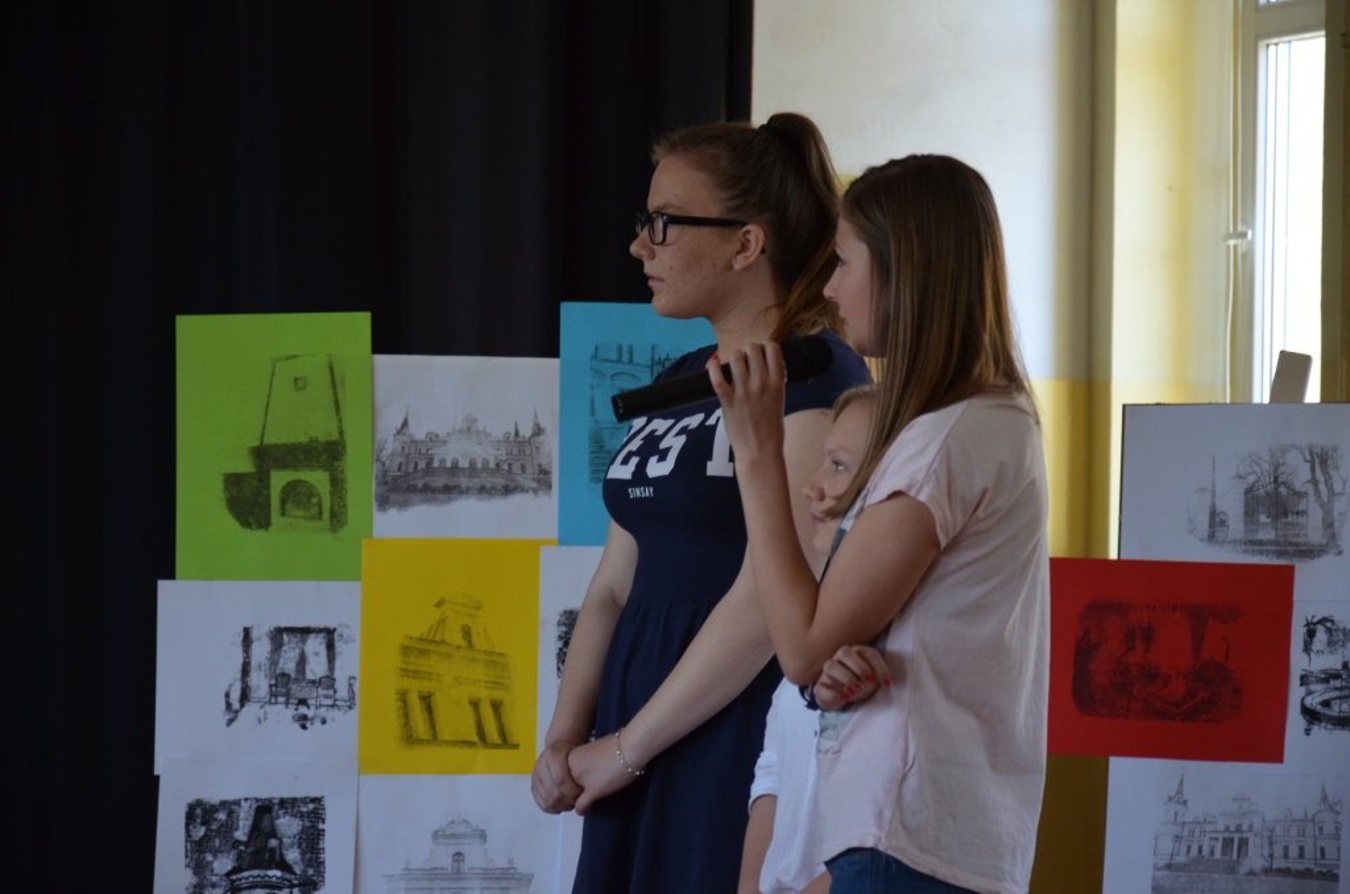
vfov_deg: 9.3
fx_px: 5501
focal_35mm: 147
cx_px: 675
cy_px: 447
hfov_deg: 14.0
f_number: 5.6
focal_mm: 98
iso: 800
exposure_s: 1/50
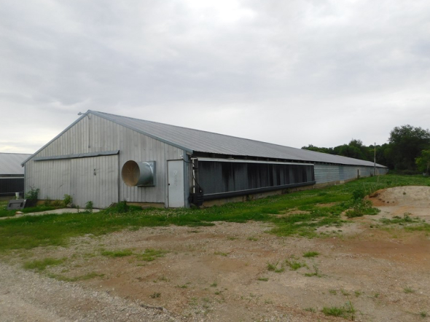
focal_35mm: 26
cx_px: 237
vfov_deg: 53.0
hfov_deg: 67.2
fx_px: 323
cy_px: 162
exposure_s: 1/250
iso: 125
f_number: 3
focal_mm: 4
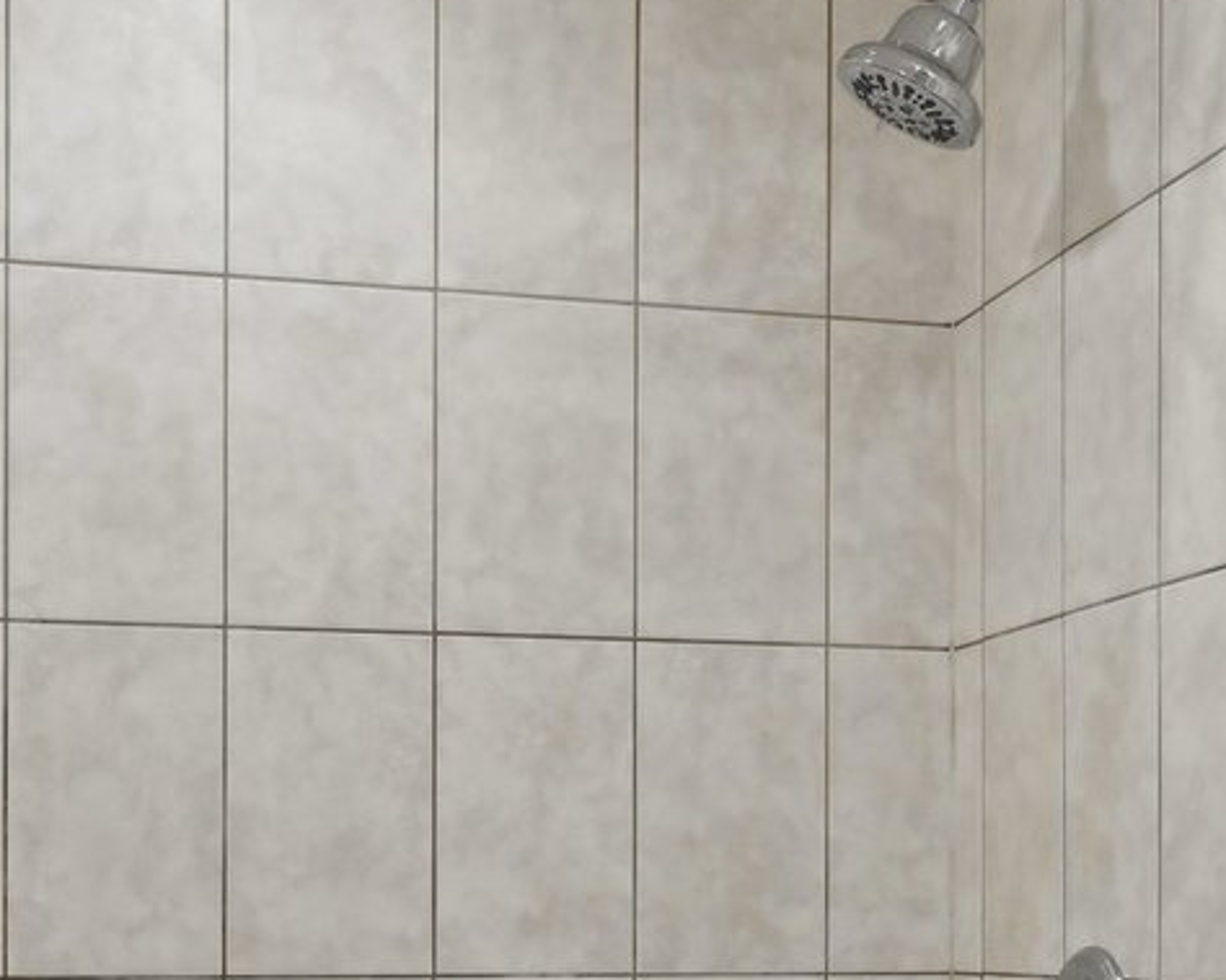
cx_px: 654
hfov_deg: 30.2
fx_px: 2271
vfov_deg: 23.7
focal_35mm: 63
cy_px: 882
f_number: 8
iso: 800
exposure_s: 1/25
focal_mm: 19.5
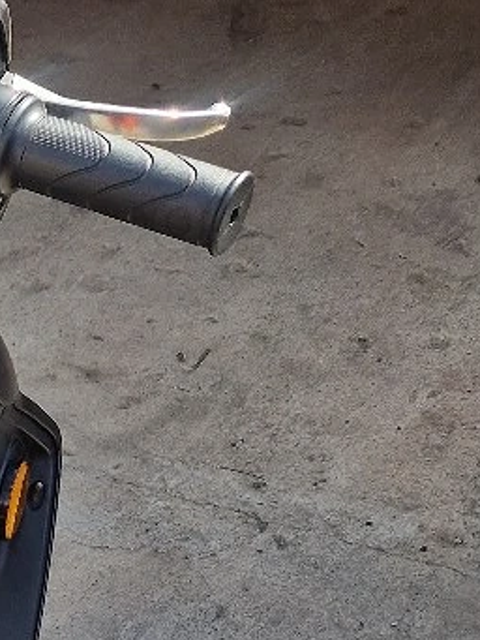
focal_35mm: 90
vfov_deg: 19.5
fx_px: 1663
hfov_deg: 14.6
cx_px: -358
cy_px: 904
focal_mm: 5.4
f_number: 1.8
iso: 50
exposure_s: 1/526
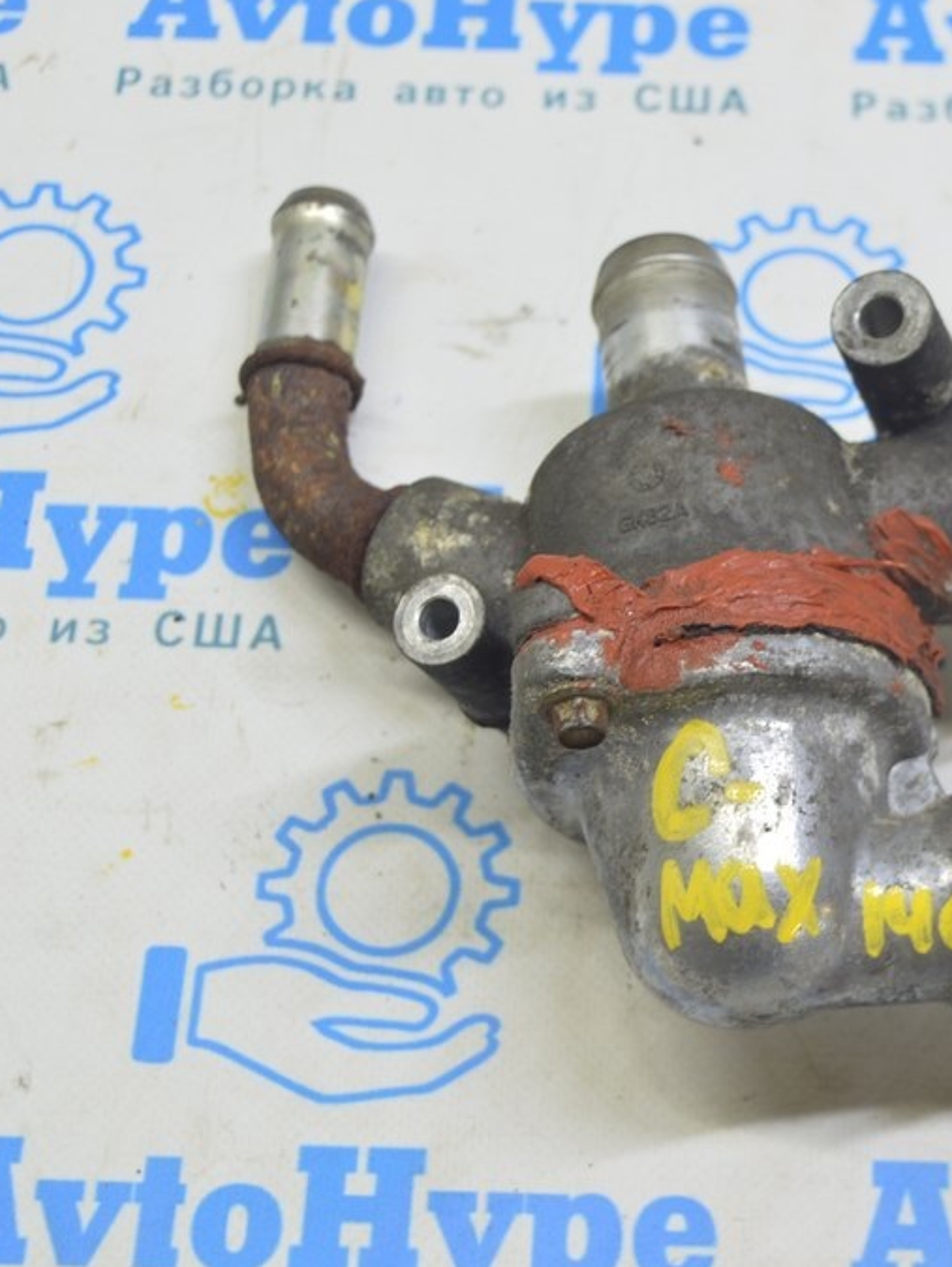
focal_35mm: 68
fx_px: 2481
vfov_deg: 28.7
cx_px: 714
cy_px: 632
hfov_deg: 21.5
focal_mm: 31
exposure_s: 1/20
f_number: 5.6
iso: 400
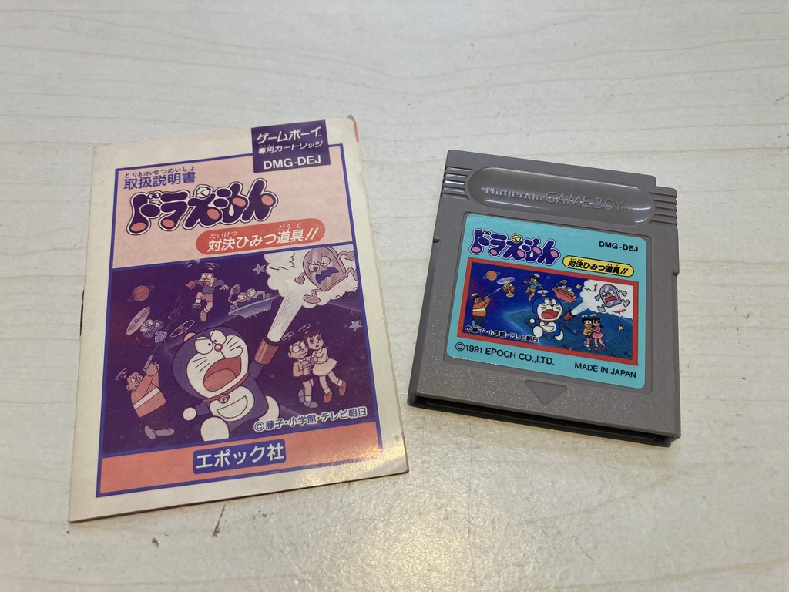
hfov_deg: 63.4
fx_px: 638
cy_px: 296
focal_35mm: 28
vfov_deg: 49.7
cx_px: 394
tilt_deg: -63.2
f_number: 1.8
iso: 80
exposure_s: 1/120
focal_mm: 3.99
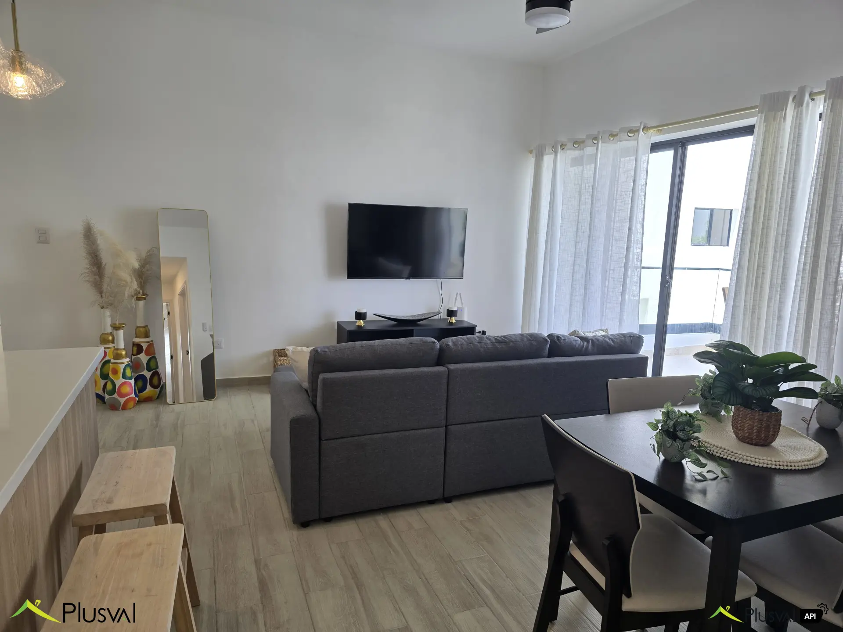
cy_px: 316
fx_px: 560
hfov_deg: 73.9
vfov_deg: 58.9
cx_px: 422
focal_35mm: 23
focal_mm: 6.3
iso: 64
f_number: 1.7
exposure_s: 1/180
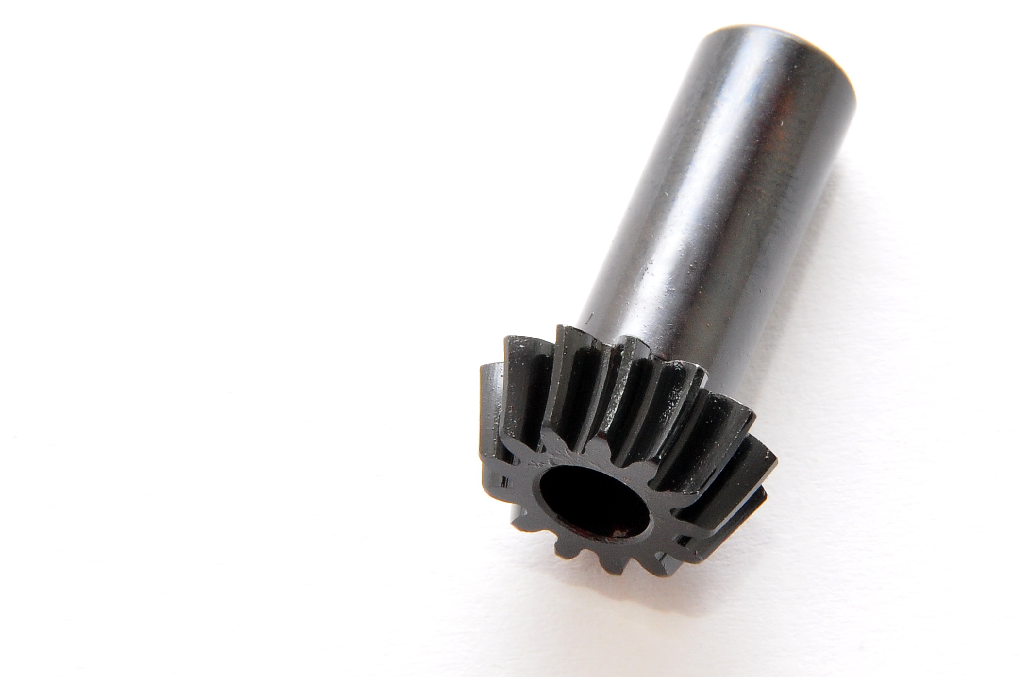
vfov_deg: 2.2
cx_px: 661
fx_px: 17330
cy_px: 317
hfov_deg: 3.4
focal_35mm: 613
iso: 400
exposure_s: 1/60
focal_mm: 200
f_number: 22
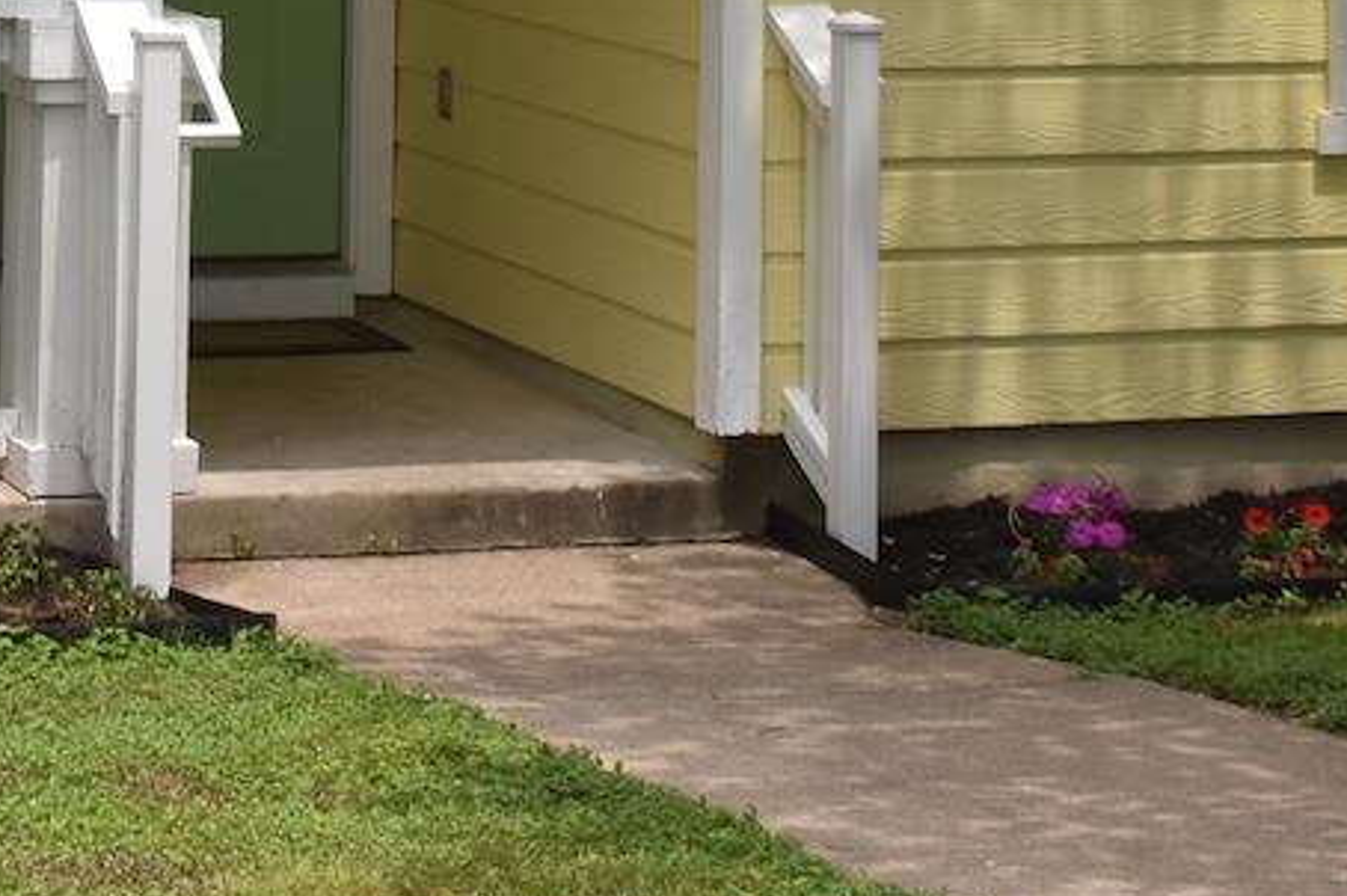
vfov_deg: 10.0
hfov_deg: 15.9
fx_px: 4748
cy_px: -917
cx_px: 95
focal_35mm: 127
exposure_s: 1/200
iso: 100
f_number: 10
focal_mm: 20
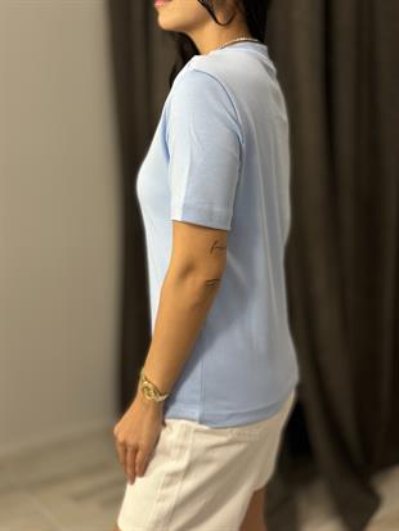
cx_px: 200
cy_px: 266
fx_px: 737
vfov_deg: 39.6
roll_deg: +0.8
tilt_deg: -11.3
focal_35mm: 48
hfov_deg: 30.3
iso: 80
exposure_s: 1/100
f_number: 1.78
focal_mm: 6.86
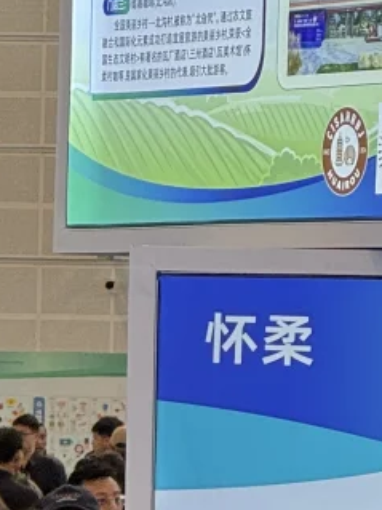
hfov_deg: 4.3
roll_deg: -1.0
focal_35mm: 348
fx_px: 5124
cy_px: 819
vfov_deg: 5.6
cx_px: 219
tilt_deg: -5.1
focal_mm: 9
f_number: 2.8
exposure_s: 1/100
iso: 100
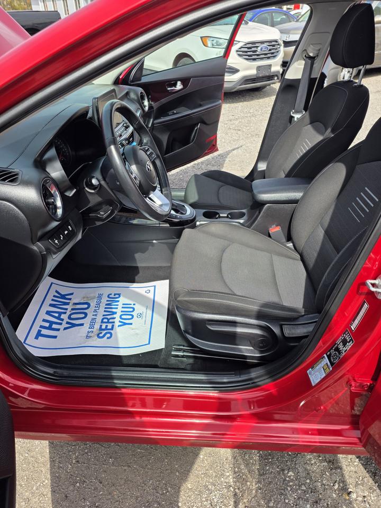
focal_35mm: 23
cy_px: 254
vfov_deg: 73.9
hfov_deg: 58.9
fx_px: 338
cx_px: 190
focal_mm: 6.25
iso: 80
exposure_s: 1/3446
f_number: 1.7
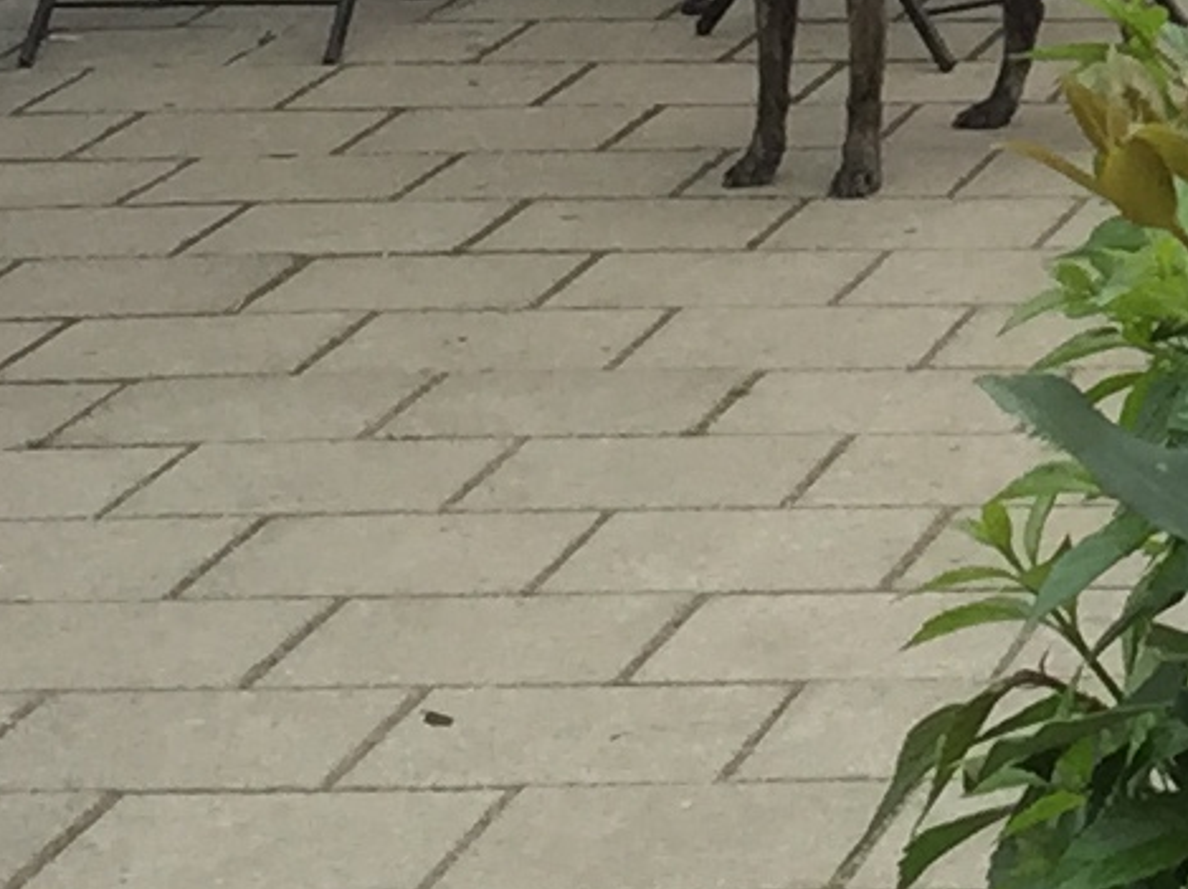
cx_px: 2657
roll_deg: -0.6
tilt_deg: +0.5
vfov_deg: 6.9
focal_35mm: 202
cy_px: -1211
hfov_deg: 9.0
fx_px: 6927
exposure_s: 1/807
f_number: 2.2
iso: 32
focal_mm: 4.15
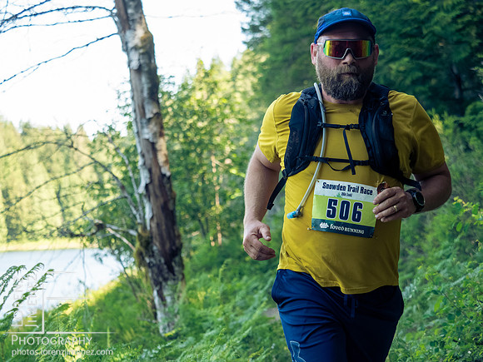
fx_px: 1200
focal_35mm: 86
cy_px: 181
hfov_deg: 22.8
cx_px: 242
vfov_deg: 17.2
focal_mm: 43
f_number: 2.8
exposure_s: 1/1000
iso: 2000
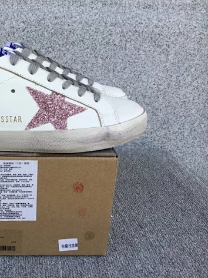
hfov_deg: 32.8
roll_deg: -0.9
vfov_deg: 44.8
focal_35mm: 42
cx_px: 26
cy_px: 137
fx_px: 336
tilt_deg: -19.9
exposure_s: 1/407
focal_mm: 3.3
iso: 25
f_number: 2.4
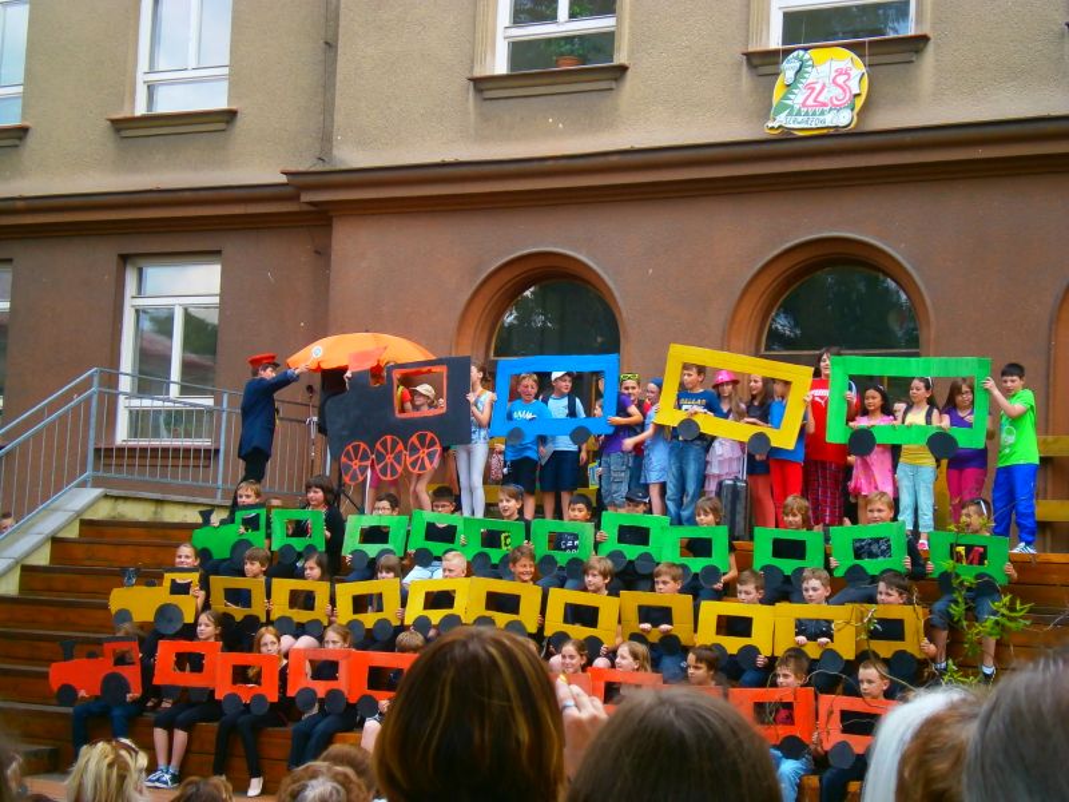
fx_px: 1853
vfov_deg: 24.4
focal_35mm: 60
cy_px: 401
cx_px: 534
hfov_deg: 32.2
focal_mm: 10.7
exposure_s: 1/100
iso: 80
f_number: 3.9
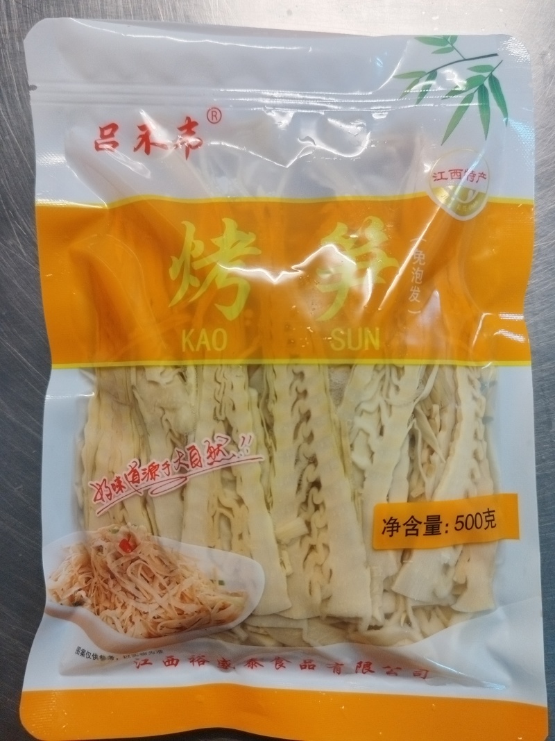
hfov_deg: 58.9
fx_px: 492
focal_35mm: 23
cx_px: 278
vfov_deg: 73.9
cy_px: 370
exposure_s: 1/100
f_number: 1.9
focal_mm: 5.52
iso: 1802
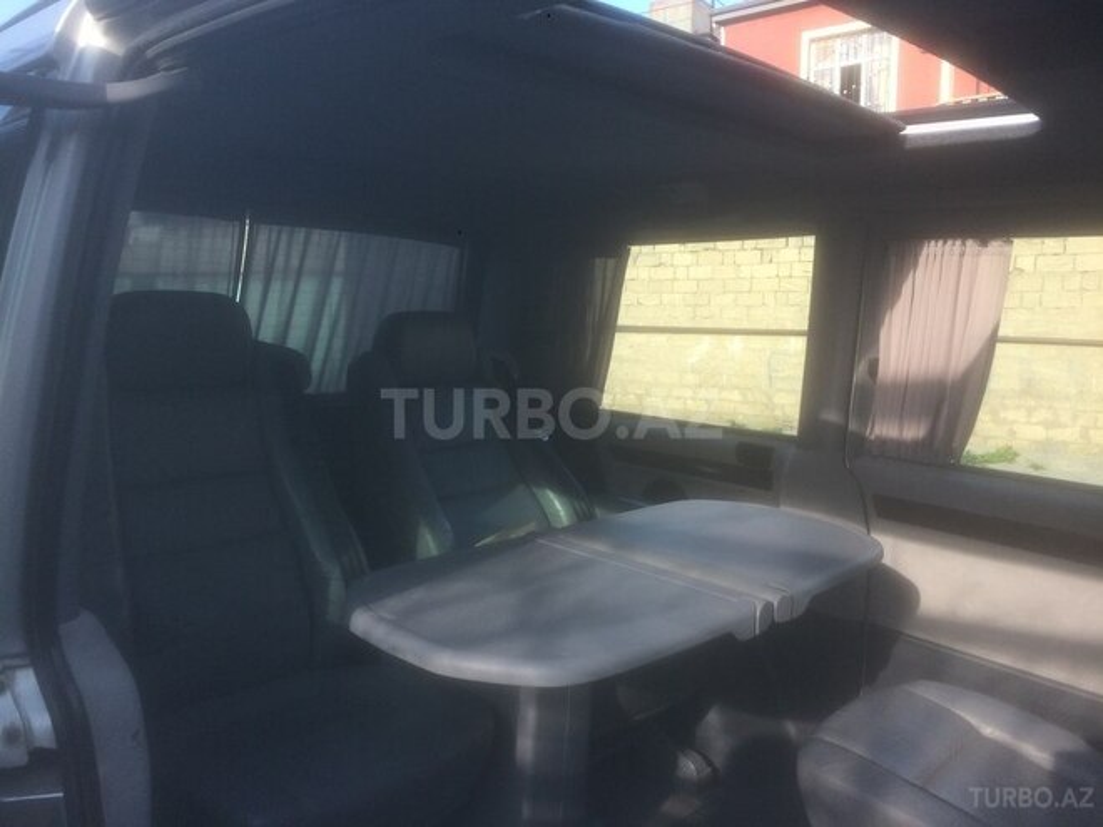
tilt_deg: -4.0
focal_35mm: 29
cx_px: 552
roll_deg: +0.2
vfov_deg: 48.2
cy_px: 414
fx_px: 924
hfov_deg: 61.7
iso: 32
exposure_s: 1/316
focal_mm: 4.15
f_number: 2.2
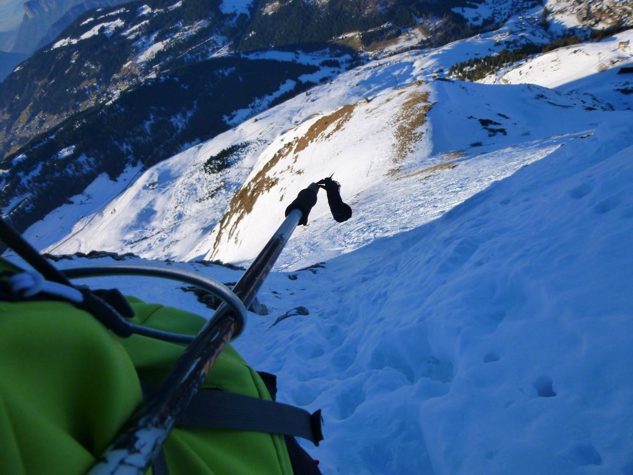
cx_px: 316
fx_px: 457
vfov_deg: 54.9
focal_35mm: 25
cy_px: 238
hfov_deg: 69.4
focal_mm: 4.5
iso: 160
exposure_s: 1/160
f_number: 9
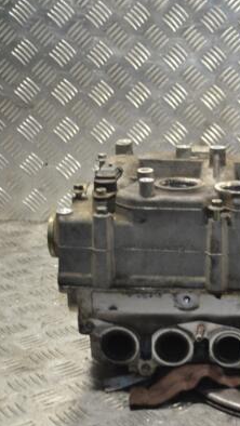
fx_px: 757
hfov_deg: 16.9
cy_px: 212
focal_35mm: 67
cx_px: 320
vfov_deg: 31.4
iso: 450
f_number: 4.5
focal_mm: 28
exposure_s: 1/60
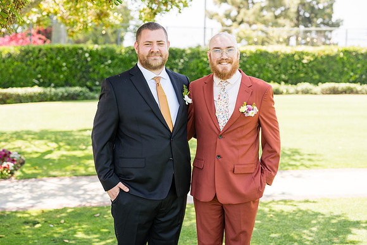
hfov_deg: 37.7
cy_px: 116
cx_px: 184
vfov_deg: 25.7
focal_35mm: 53
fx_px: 538
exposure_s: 1/640
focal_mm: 50
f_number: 2.5
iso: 100
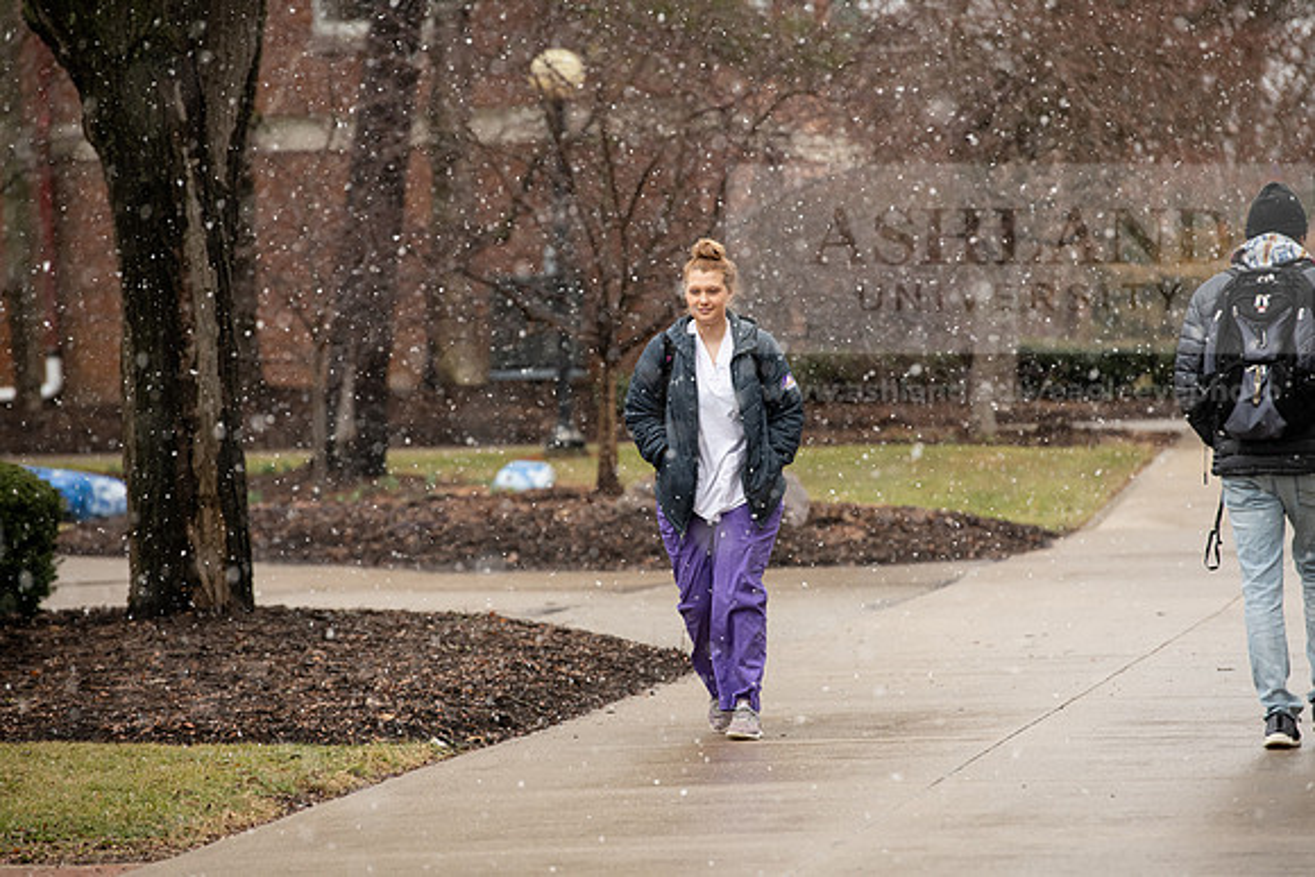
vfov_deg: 7.0
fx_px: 7124
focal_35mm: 195
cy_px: 438
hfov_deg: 10.5
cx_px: 658
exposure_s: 1/500
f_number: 4.5
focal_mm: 195
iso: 640
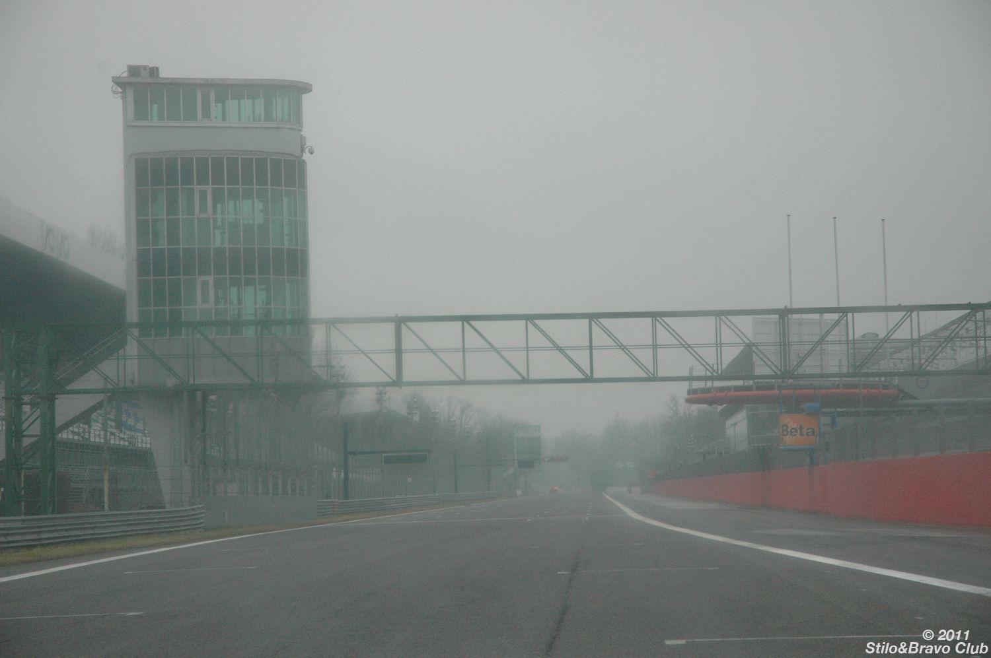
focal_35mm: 105
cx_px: 496
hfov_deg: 19.5
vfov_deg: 13.0
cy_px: 329
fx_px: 2888
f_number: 5.6
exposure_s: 1/500
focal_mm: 70
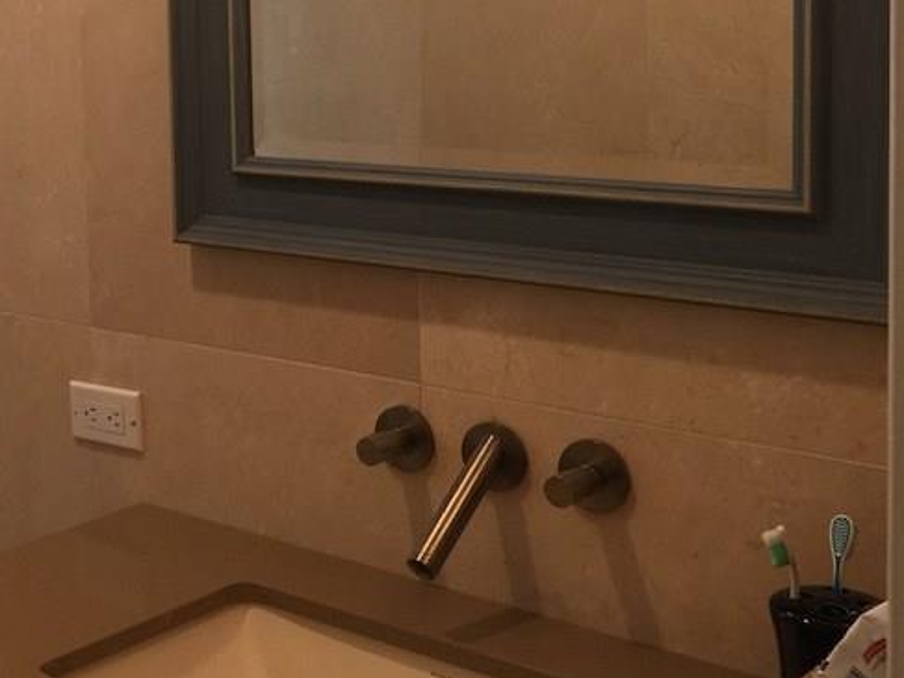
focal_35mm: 61
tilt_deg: -5.0
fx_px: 1593
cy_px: 149
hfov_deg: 29.7
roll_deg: +0.8
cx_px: 15
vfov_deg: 23.7
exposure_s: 1/30
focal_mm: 4.15
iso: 50
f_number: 2.2
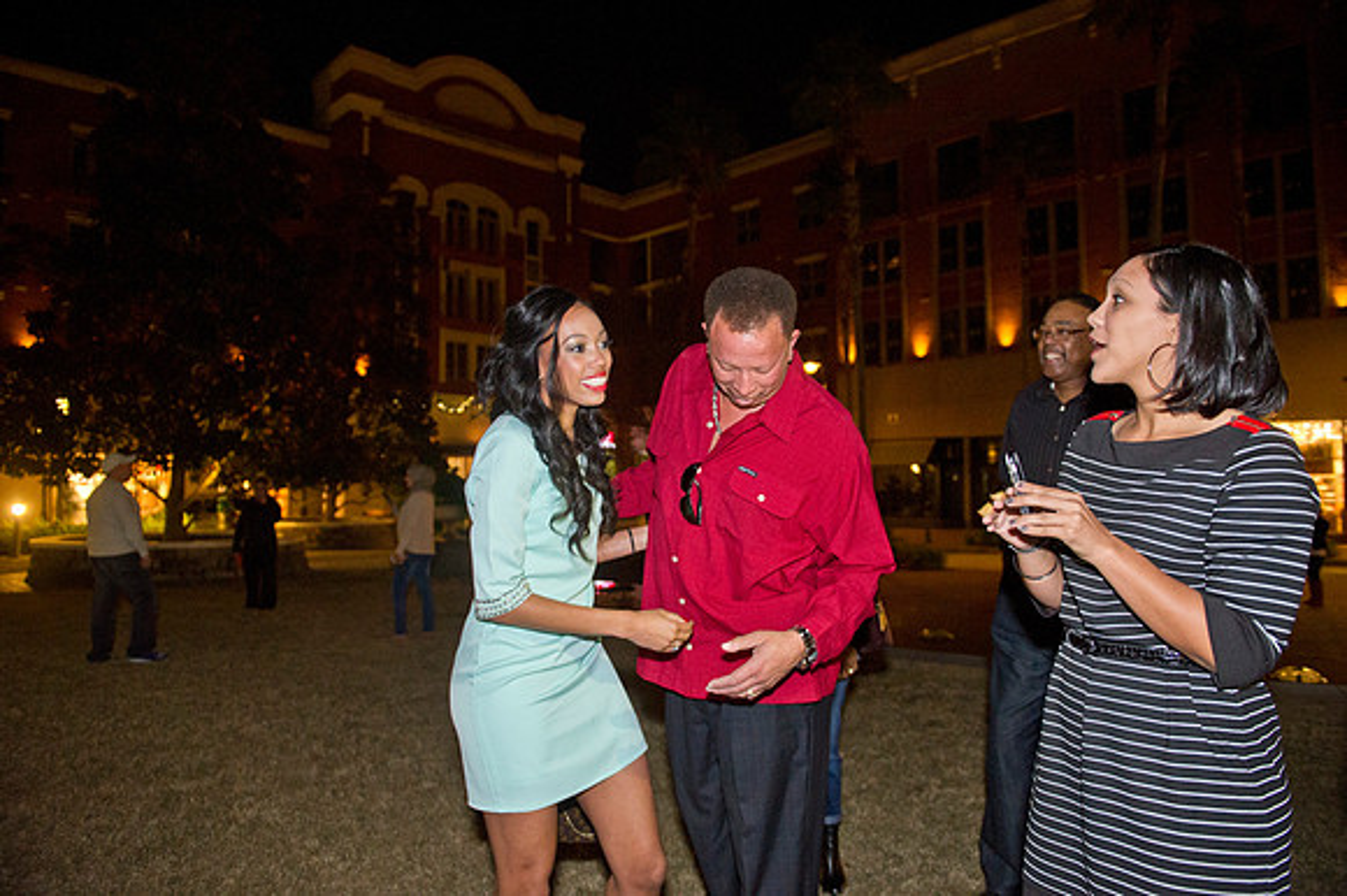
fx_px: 897
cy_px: 448
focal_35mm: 24
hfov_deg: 73.8
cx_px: 674
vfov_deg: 53.1
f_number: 3.2
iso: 3200
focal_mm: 24
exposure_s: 1/100
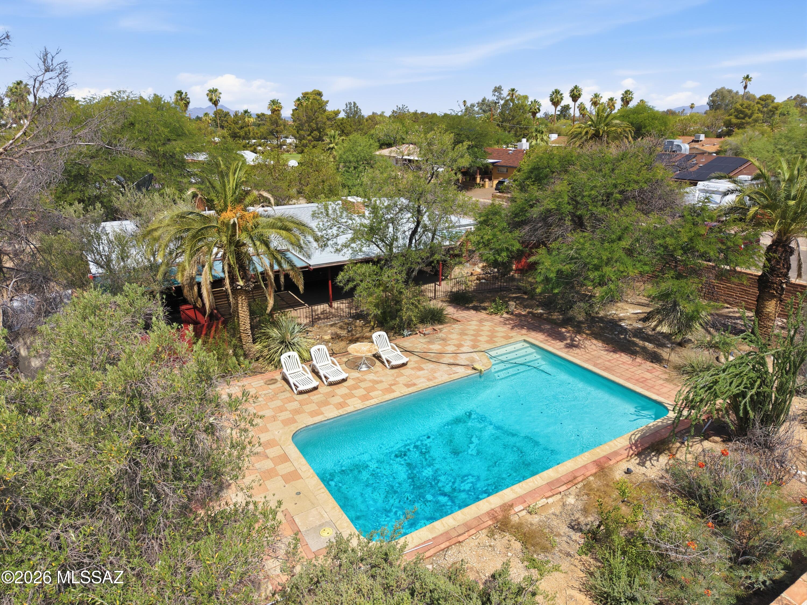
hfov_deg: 71.6
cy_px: 302
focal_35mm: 24
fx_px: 560
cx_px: 404
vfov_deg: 56.8
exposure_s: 1/6400
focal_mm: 8.7
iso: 200
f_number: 1.8
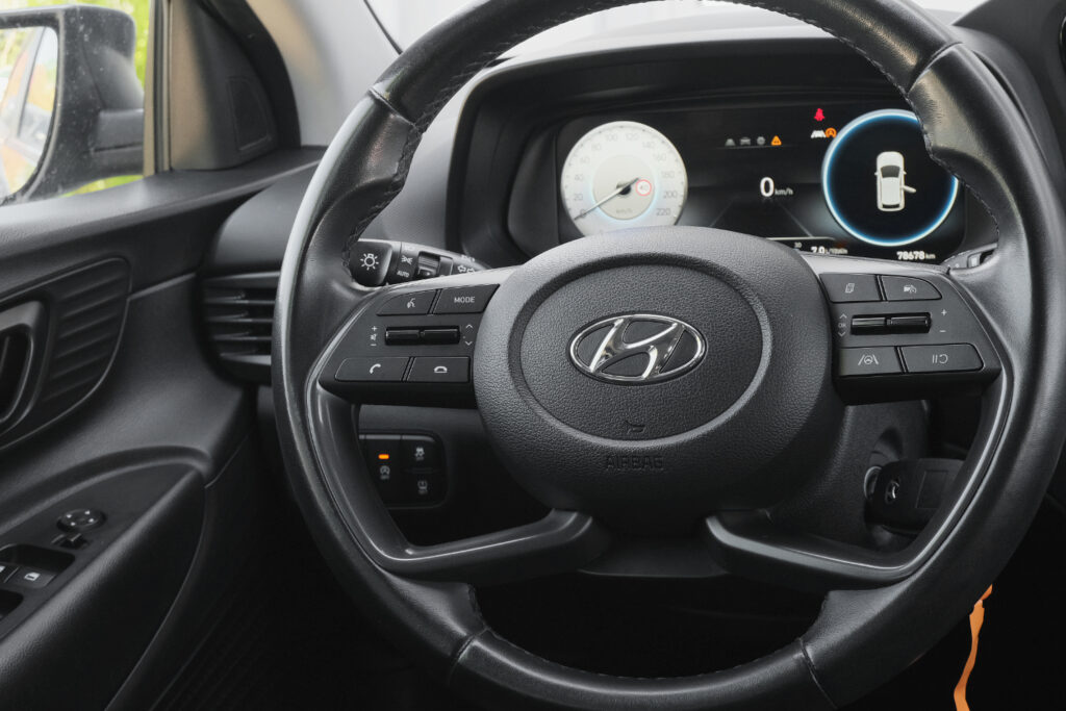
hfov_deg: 36.9
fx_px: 1599
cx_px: 533
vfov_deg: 25.1
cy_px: 356
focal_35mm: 54
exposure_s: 1/60
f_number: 8
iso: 2000
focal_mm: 36.3
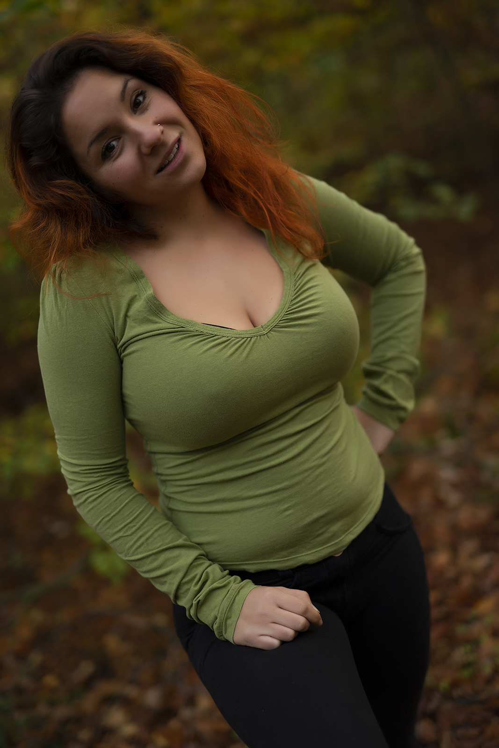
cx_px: 250
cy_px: 374
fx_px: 1039
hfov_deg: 27.0
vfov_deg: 39.6
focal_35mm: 50
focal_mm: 50
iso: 400
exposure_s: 1/400
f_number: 1.4
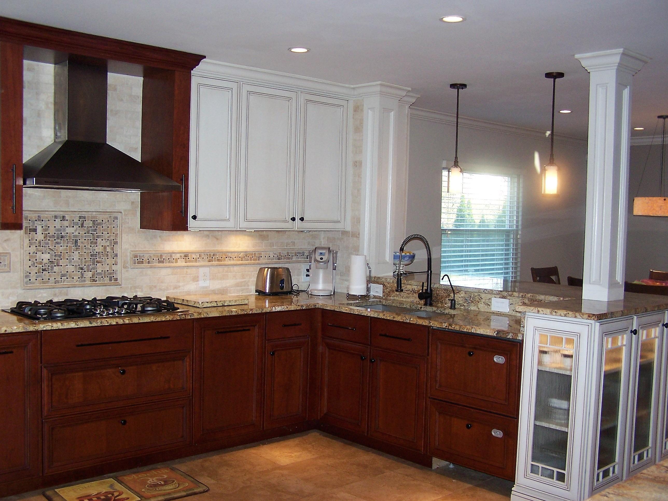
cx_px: 334
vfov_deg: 37.7
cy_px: 250
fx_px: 733
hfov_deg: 49.0
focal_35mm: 38
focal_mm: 6.3
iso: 140
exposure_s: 1/60
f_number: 2.8
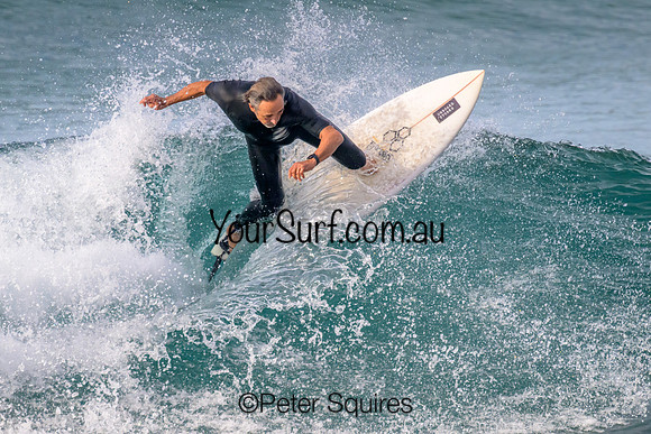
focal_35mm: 1099
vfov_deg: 1.3
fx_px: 19876
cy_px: 246
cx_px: 355
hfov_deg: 1.9
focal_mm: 800
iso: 2000
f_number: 11
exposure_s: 1/2000
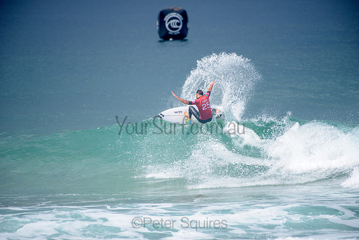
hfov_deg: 4.1
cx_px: 180
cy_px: 120
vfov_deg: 2.8
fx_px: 4987
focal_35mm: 500
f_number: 5.6
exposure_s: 1/2000
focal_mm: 500
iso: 160
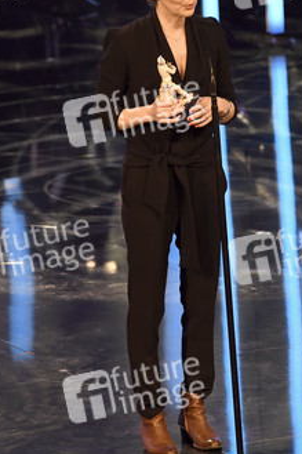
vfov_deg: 7.4
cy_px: 184
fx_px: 3527
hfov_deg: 4.9
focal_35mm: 280
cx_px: 174
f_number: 6.3
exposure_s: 1/160
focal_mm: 230
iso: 3200
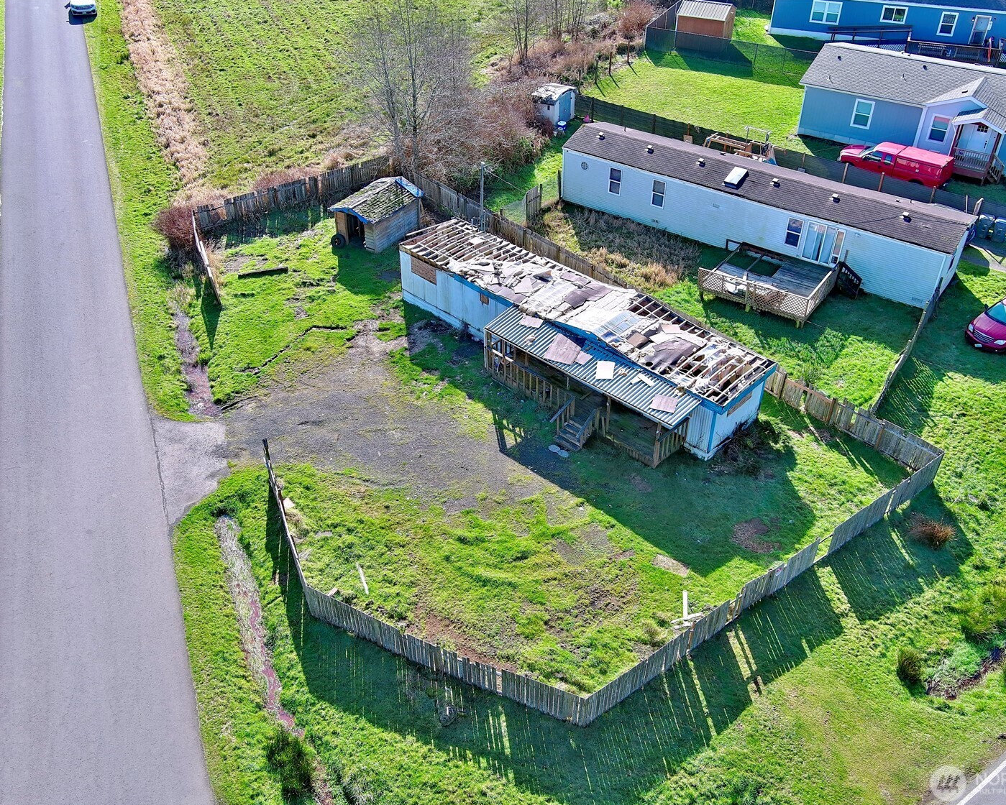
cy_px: 404
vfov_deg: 44.6
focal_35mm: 33
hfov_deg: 54.2
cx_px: 495
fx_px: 983
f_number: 2.8
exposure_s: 1/364
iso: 100
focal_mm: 10.57
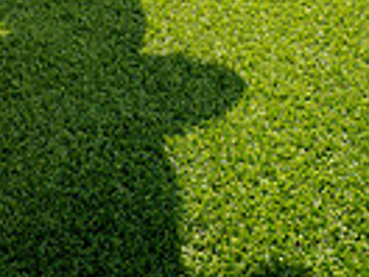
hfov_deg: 19.7
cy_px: -344
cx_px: -39
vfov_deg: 12.7
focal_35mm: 95
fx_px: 1013
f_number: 10
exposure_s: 1/250
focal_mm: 29
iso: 320
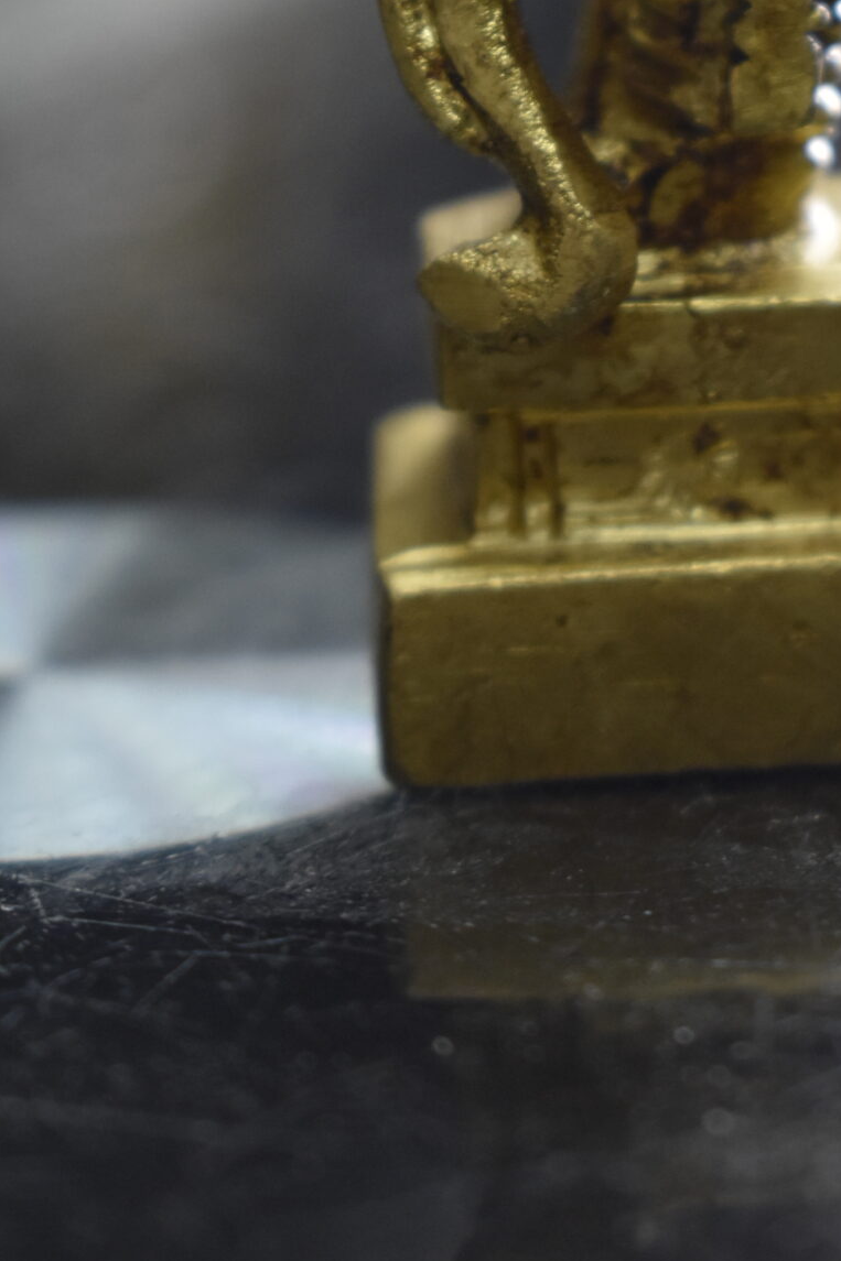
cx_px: 569
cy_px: -124
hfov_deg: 8.5
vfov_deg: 12.5
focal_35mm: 161
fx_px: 5643
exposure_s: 1/60
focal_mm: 48
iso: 1250
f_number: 5.3
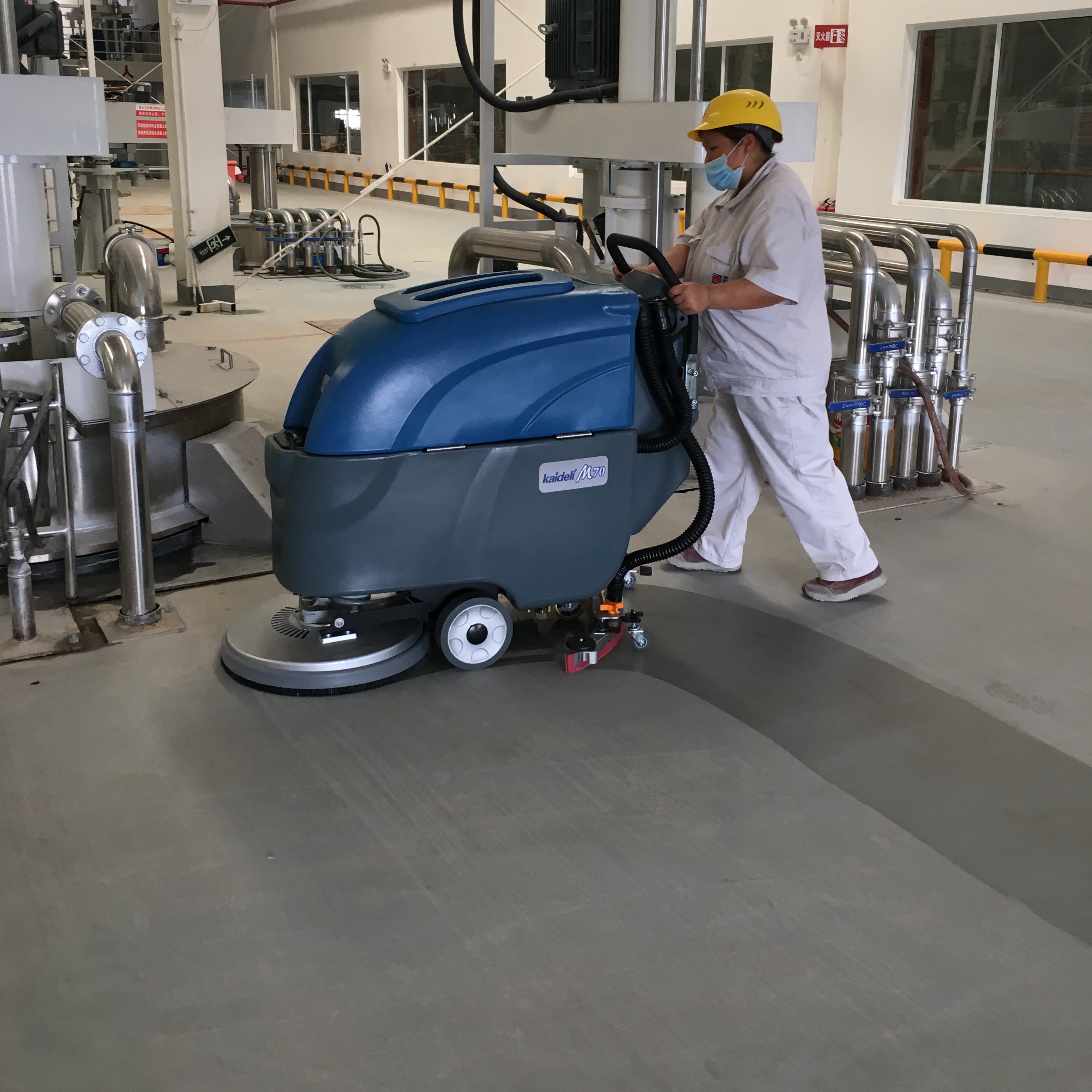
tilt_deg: -14.5
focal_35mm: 35
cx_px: 537
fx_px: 1249
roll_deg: +0.0
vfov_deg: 46.9
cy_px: 430
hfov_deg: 47.2
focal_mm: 4.15
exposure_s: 1/33
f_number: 2.2
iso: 32
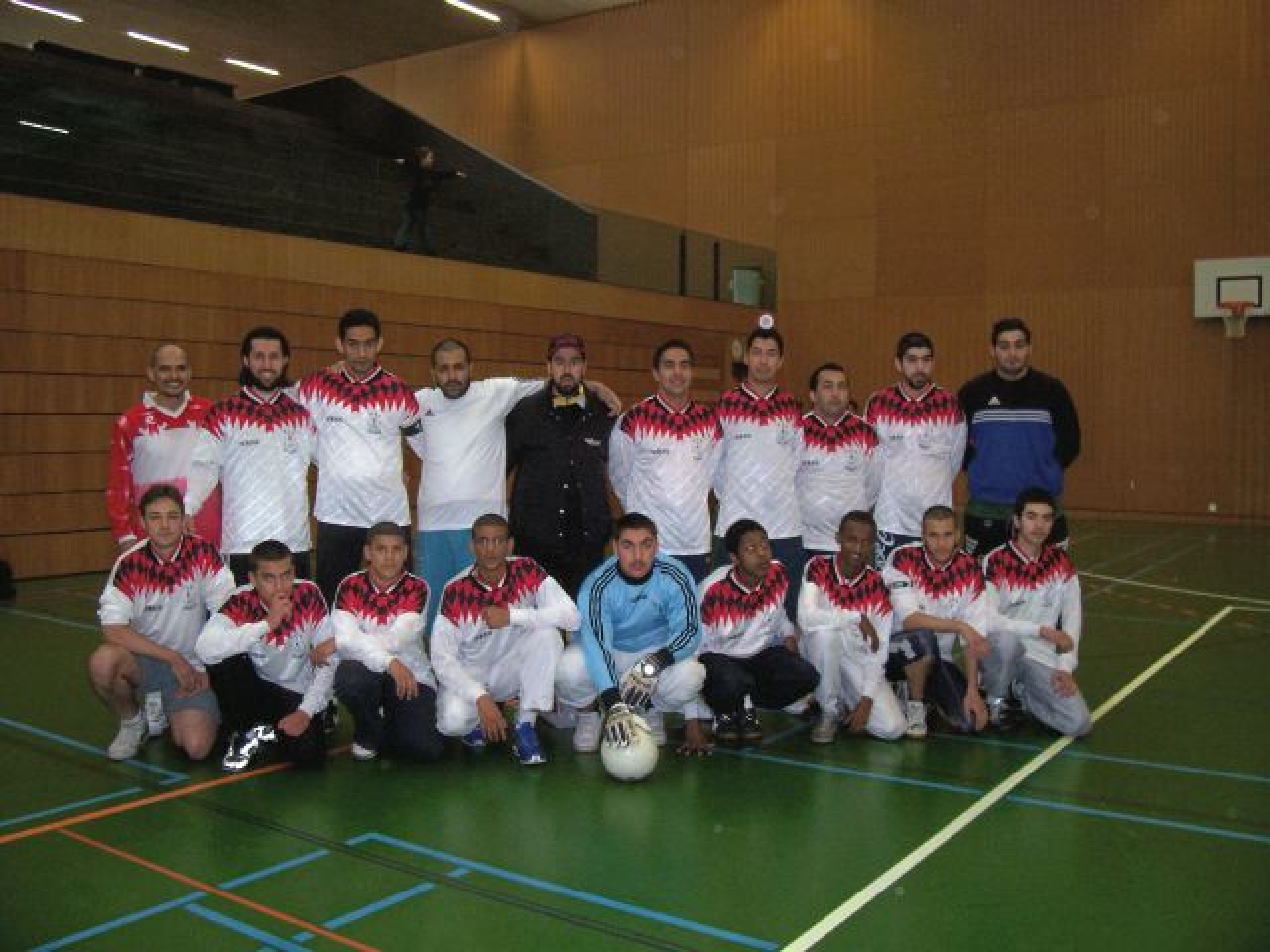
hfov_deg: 54.0
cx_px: 635
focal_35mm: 34
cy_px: 476
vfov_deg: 41.8
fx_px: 1247
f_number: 2.7
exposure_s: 1/64
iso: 80
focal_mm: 5.6
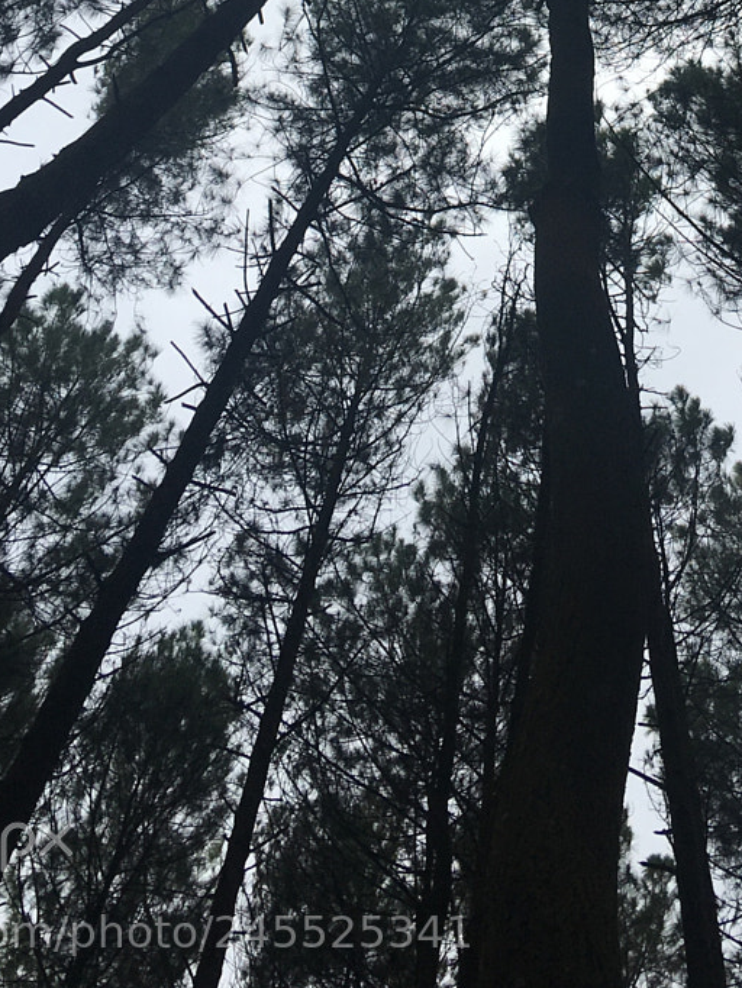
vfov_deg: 26.2
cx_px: 583
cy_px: -113
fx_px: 1942
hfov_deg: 21.4
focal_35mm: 68
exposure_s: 1/1538
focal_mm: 4.15
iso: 25
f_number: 2.2
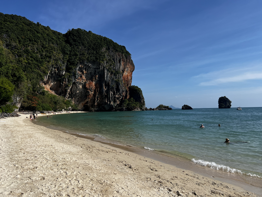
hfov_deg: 67.3
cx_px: 131
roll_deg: +1.7
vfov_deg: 53.1
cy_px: 98
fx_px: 197
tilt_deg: +3.9
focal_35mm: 26
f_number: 1.5
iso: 50
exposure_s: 1/6993
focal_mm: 5.7
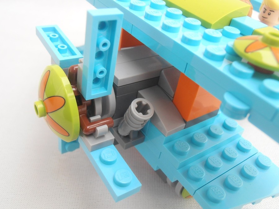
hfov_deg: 50.1
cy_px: 104
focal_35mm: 37
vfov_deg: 38.7
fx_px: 298
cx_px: 140
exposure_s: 1/40
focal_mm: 6.61
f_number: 3.9
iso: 125
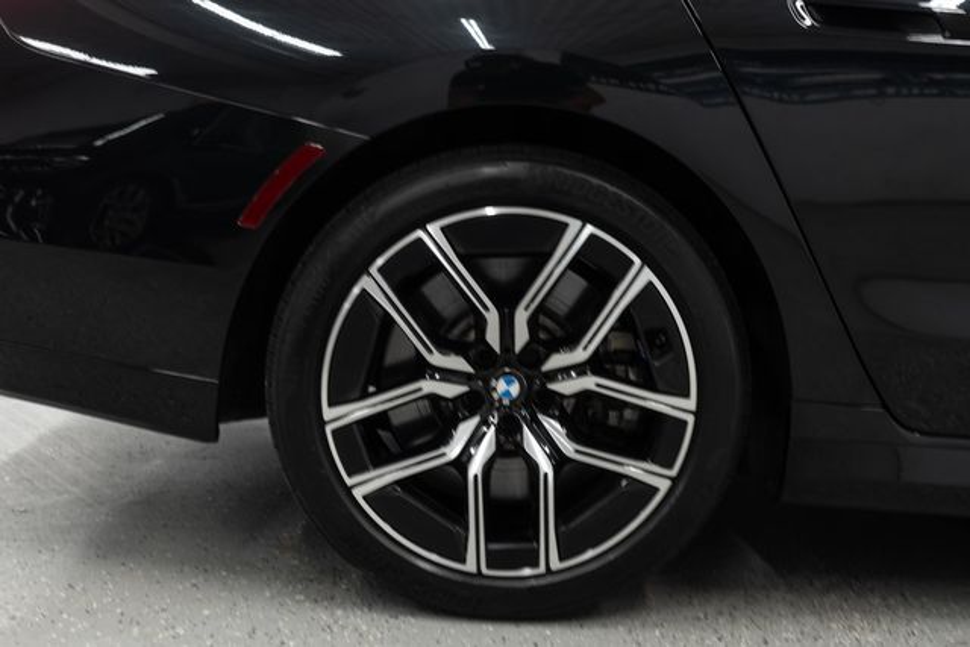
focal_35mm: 42
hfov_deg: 46.4
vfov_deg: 31.9
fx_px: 1132
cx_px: 485
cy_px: 324
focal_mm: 28
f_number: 3.2
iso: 250
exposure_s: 1/40
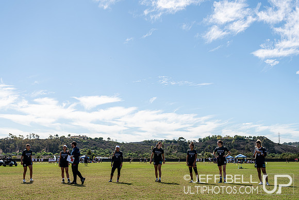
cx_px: 152
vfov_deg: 32.6
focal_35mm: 41
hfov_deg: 47.4
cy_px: 102
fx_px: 341
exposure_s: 1/1250
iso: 100
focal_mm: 38
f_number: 4
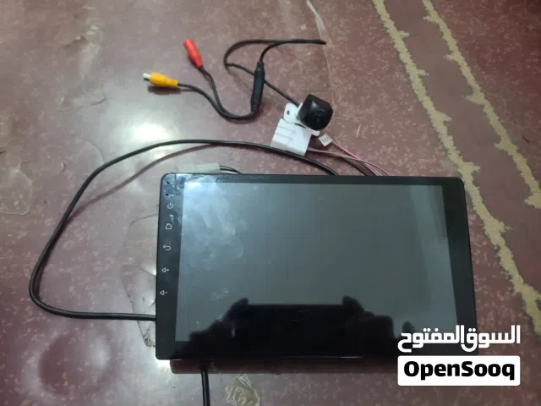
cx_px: 270
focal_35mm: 25
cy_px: 203
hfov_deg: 69.4
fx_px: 391
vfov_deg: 54.9
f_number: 1.8
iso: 640
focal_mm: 7
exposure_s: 1/24
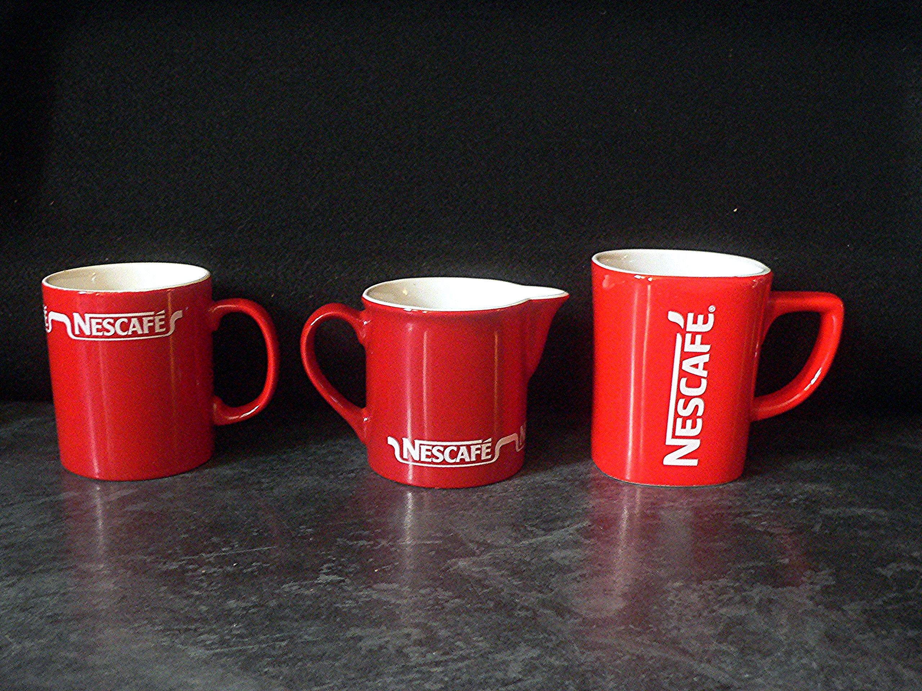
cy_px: 346
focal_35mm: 36
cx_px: 461
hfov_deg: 51.4
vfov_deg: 39.7
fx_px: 959
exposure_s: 1/4
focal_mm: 6
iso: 400
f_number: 2.8
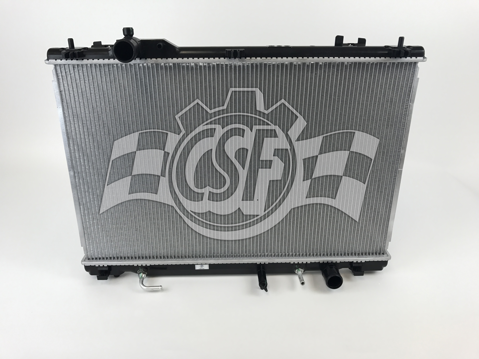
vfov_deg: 49.7
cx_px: 240
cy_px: 180
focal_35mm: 28
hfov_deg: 63.4
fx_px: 387
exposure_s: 1/128
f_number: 1.8
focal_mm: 3.99
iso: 20
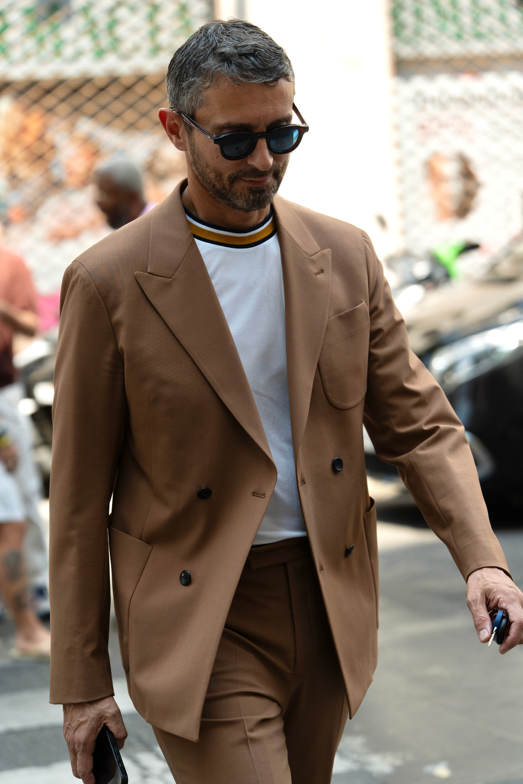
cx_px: 262
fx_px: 2005
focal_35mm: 92
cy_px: 392
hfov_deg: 14.9
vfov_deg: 22.1
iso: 500
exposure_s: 1/2000
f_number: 3.5
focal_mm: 92
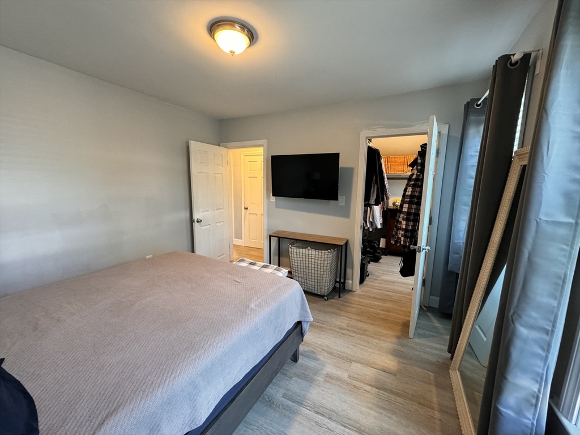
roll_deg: -1.0
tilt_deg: -8.4
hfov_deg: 102.1
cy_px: 218
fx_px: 235
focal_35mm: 14
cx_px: 290
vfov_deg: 85.7
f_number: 2.2
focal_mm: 2.22
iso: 320
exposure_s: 1/60
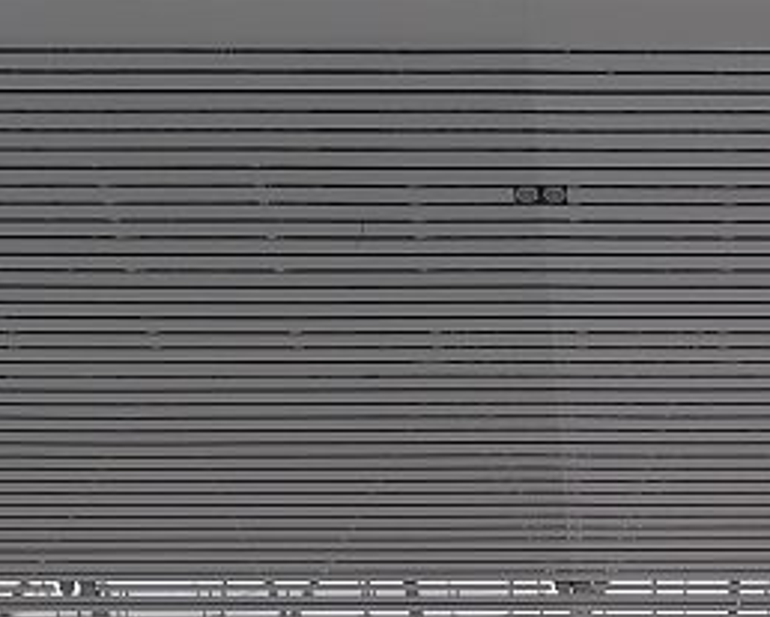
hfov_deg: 17.4
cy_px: 1185
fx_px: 2487
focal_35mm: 109
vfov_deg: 12.6
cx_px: 689
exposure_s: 1/160
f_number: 6.3
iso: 800
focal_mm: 25
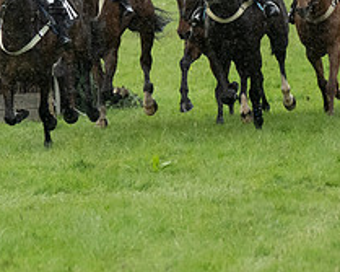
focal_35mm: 683
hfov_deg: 2.8
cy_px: 26
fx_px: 6870
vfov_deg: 2.3
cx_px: 60
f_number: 4
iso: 2000
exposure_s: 1/1000
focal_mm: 175
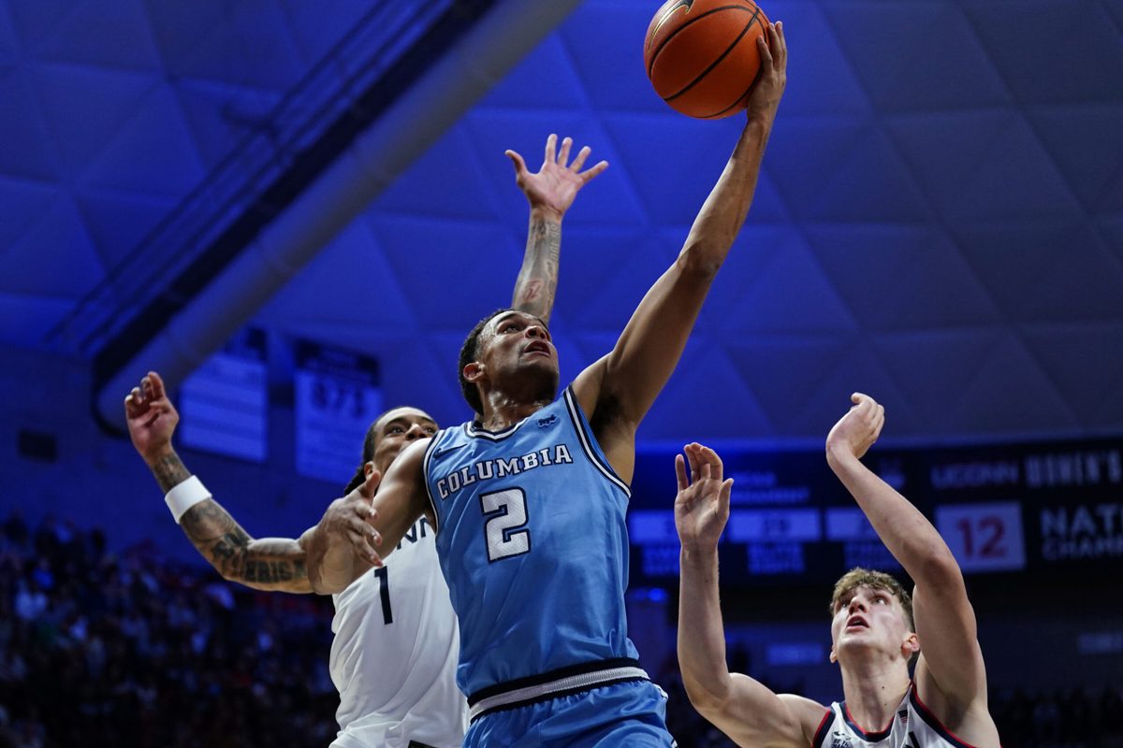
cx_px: 562
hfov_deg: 28.8
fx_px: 2183
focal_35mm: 70
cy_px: 374
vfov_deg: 19.5
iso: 2500
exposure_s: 1/1600
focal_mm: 70
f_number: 2.8
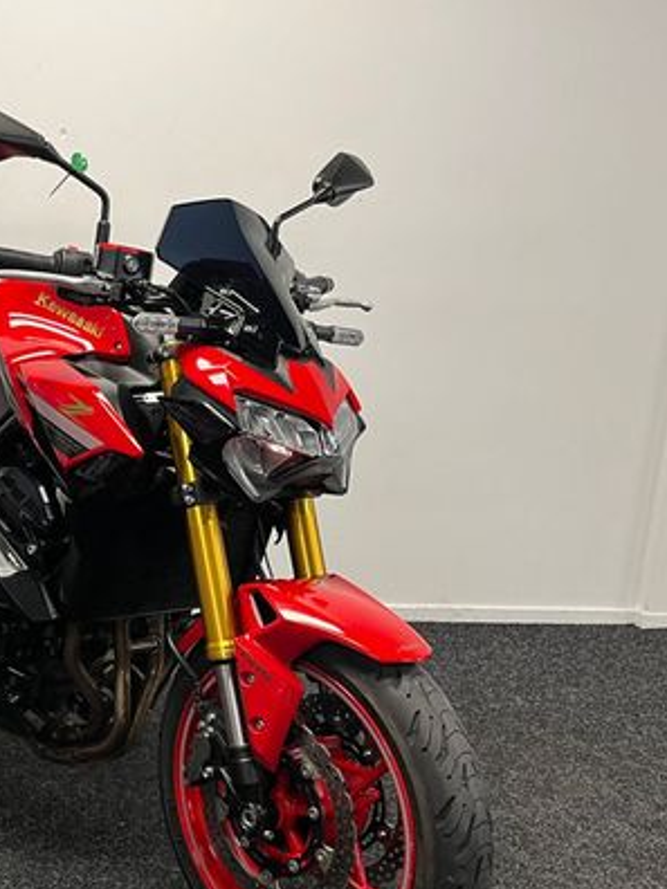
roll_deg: -0.1
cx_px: 92
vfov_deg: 44.6
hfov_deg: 32.9
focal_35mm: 42
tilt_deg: -17.3
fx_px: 1079
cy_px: 530
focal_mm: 5.1
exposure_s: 1/50
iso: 100
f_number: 1.6
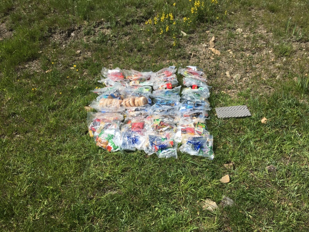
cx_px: 154
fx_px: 259
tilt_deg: -26.1
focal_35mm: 29
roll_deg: +3.7
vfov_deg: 48.2
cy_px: 116
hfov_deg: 61.7
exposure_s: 1/2849
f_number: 2.2
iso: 25
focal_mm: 4.15
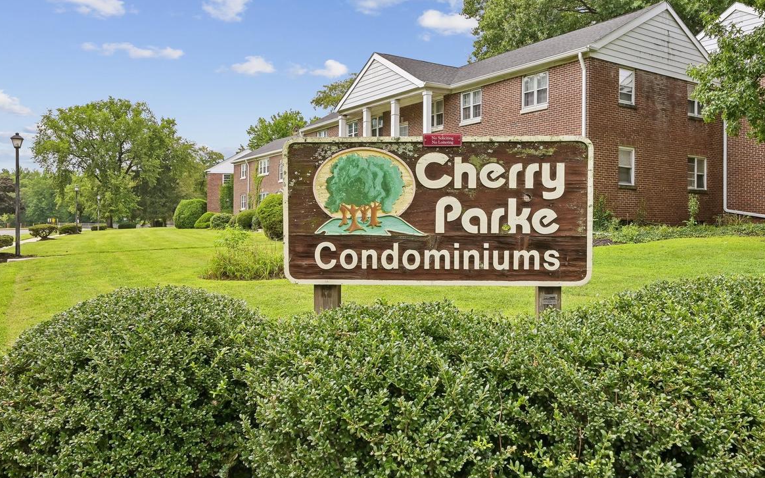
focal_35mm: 29
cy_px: 220
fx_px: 604
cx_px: 423
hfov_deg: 64.5
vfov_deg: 43.1
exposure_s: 1/200
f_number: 11
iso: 400
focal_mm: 23
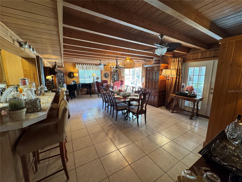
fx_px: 98
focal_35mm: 14
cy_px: 91
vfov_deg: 85.7
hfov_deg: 102.1
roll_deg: +0.2
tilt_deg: -10.2
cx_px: 121
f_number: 2.2
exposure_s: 1/60
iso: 250
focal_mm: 2.22
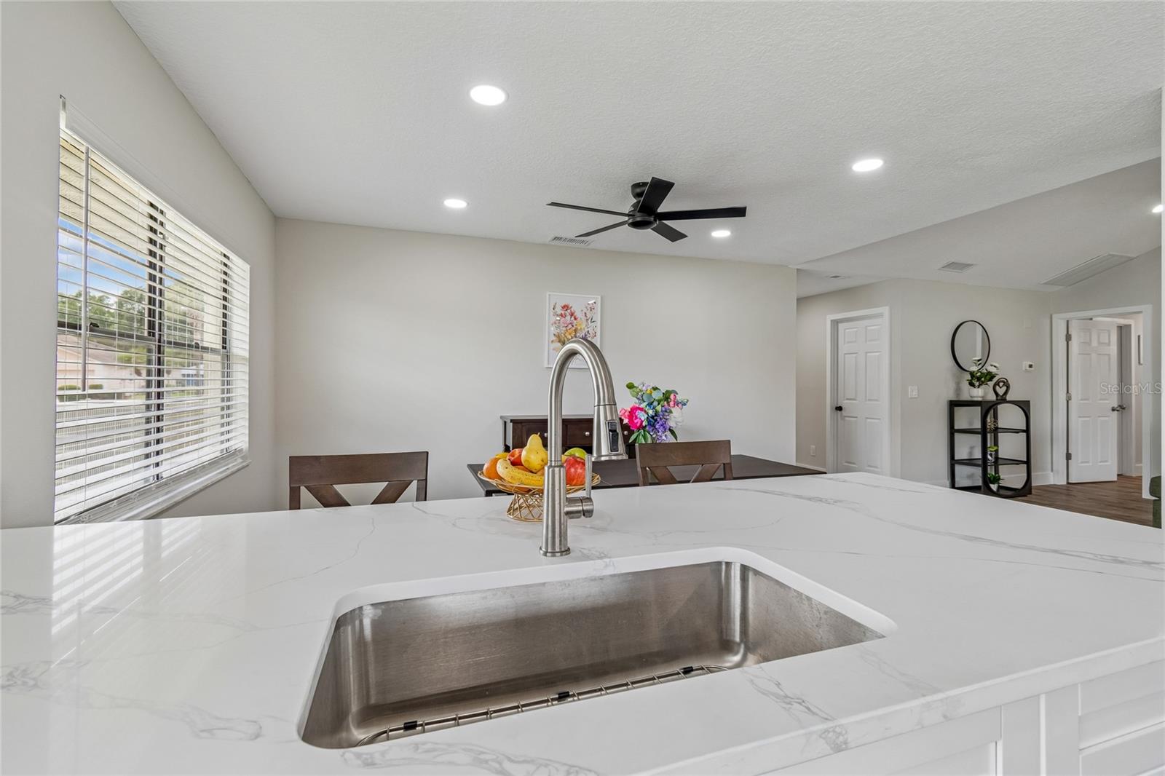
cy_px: 388
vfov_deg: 77.3
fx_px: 485
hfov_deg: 100.4
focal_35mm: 15
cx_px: 582
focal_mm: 10
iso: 100
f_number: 7.1
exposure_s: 1/13
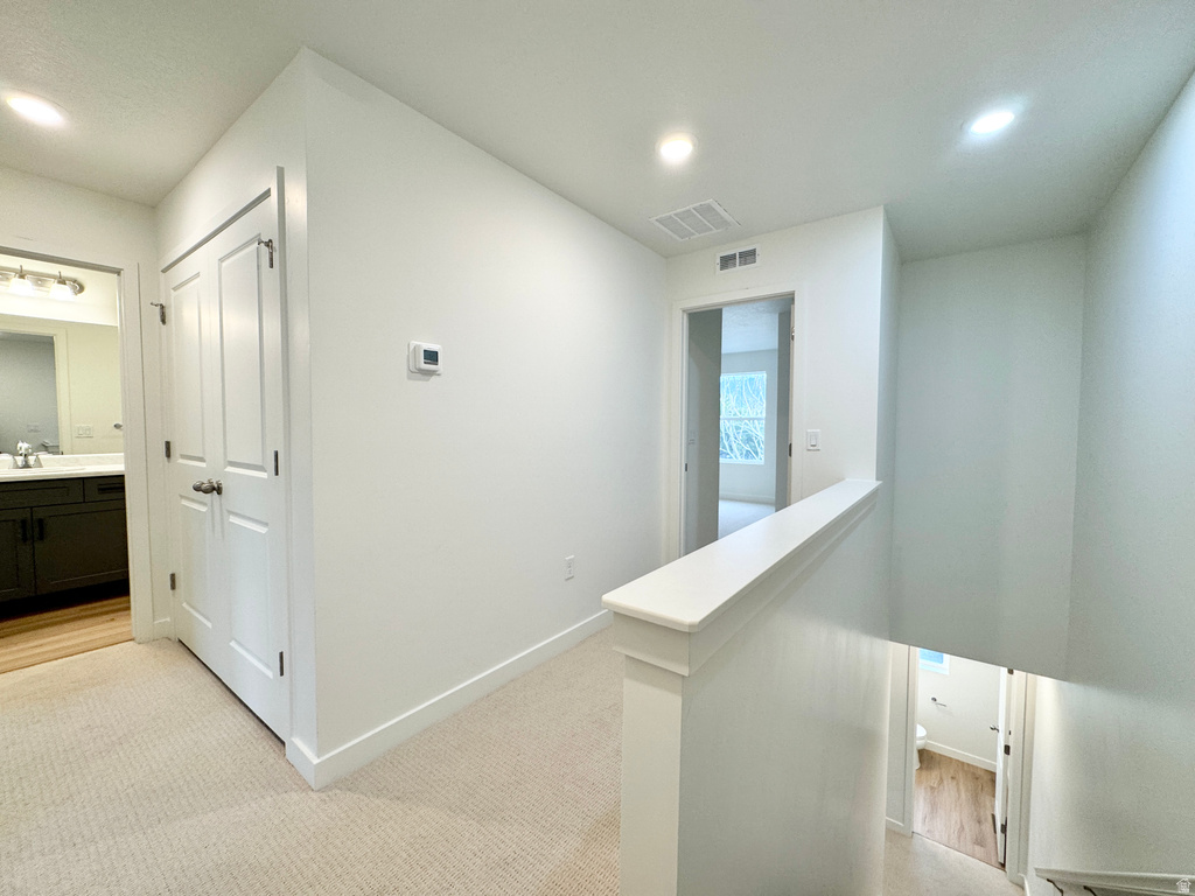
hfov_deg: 102.1
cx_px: 598
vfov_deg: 85.7
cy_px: 448
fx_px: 483
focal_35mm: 14
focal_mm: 2.22
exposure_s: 1/120
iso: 125
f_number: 2.2
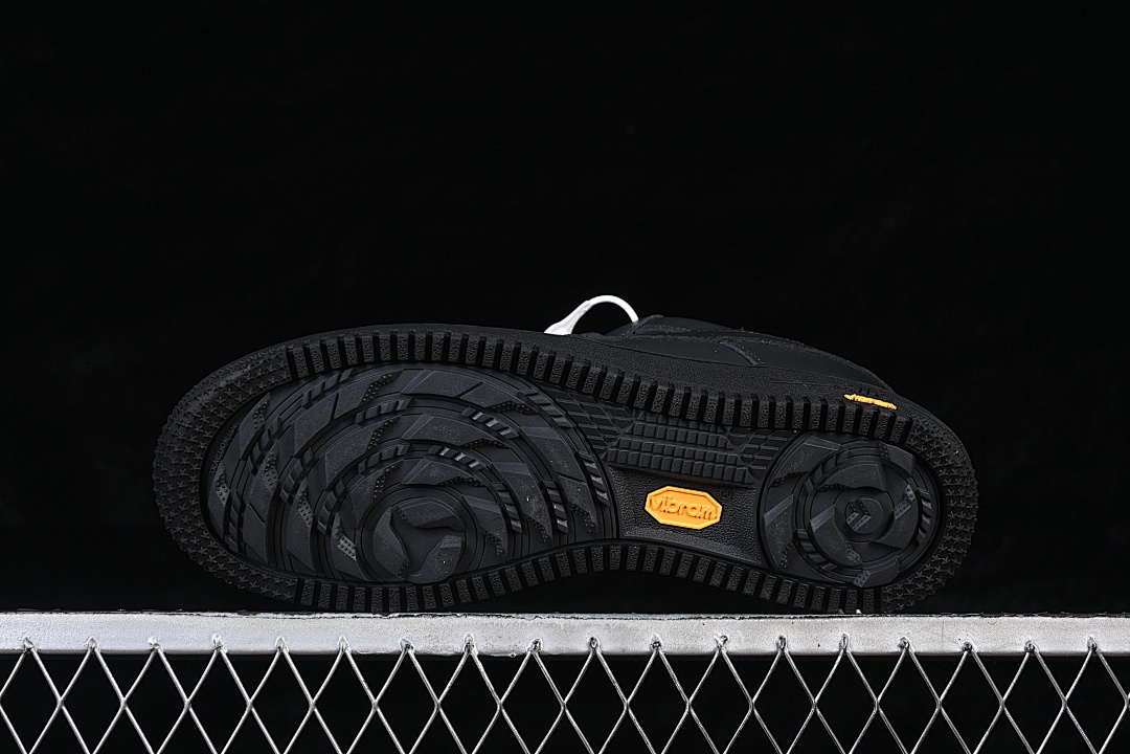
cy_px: 377
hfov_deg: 27.0
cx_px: 565
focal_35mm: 75
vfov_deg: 18.2
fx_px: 2354
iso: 160
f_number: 6.3
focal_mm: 50
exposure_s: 1/60
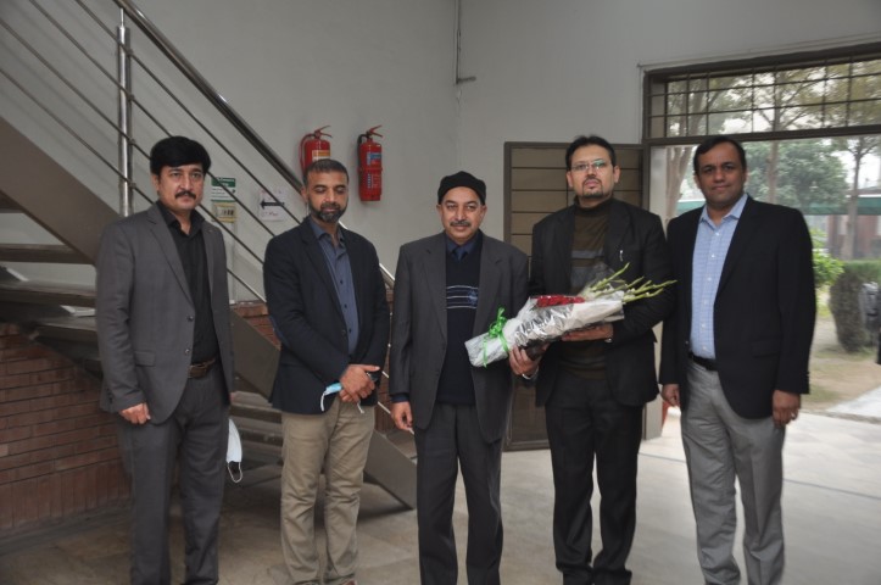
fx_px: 1100
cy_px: 292
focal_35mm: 45
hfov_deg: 43.7
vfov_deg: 29.8
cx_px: 440
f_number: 4.5
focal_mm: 30
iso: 320
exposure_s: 1/60
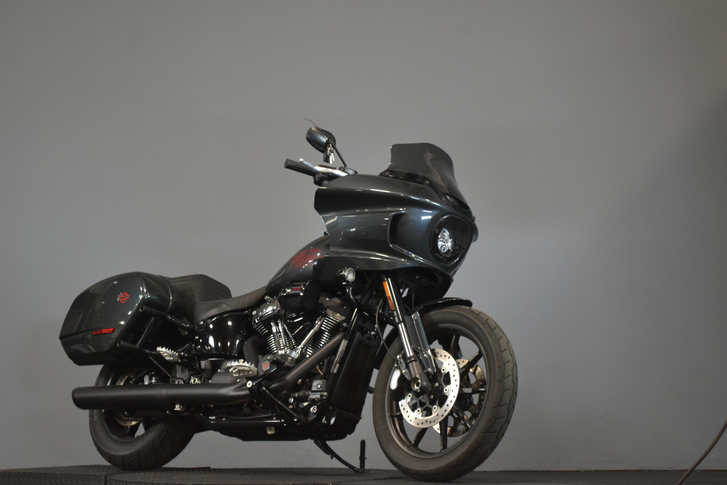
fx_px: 1454
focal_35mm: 72
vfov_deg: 18.9
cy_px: 242
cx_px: 364
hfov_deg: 28.1
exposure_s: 1/30
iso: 1400
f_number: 5.3
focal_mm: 48
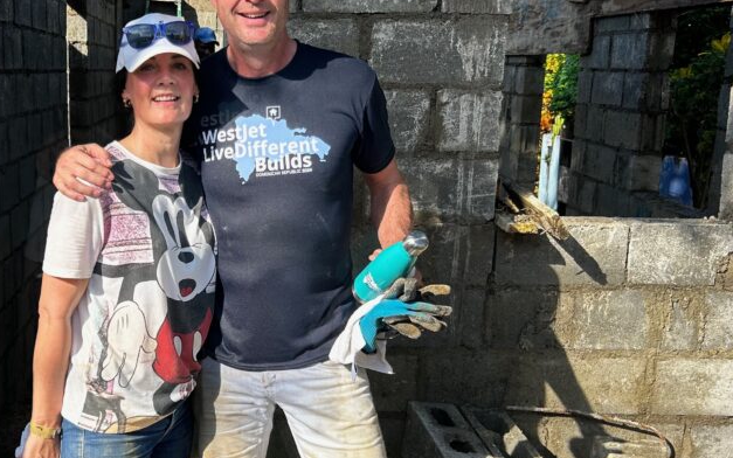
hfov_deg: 43.3
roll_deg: +0.6
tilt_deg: -9.4
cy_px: 223
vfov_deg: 28.6
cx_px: 210
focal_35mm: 45
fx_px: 899
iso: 50
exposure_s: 1/1575
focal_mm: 5.7
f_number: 1.5
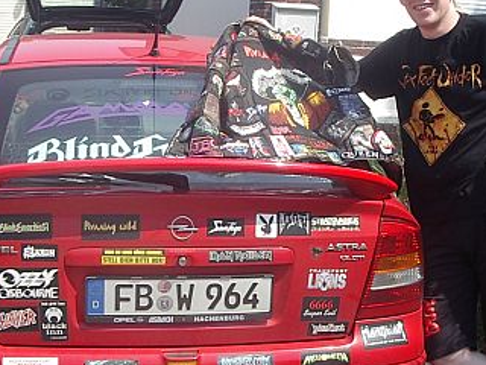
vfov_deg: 19.4
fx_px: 1067
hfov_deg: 25.7
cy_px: 202
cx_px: 252
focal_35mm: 76
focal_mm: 5.8
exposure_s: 1/200
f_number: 4.8
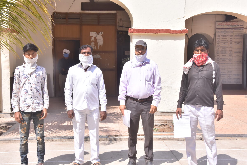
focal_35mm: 48
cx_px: 124
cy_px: 82
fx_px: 329
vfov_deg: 28.1
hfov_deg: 41.1
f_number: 13
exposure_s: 1/320
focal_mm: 32
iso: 400
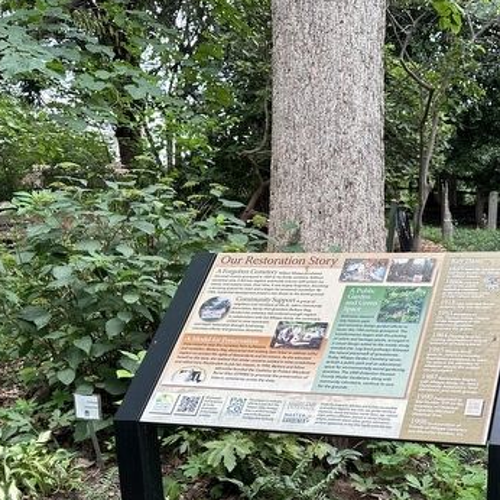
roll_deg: +1.8
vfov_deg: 33.6
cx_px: 409
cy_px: 408
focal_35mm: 49
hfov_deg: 33.5
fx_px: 801
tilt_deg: -11.0
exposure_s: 1/121
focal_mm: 6.86
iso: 64
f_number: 1.78
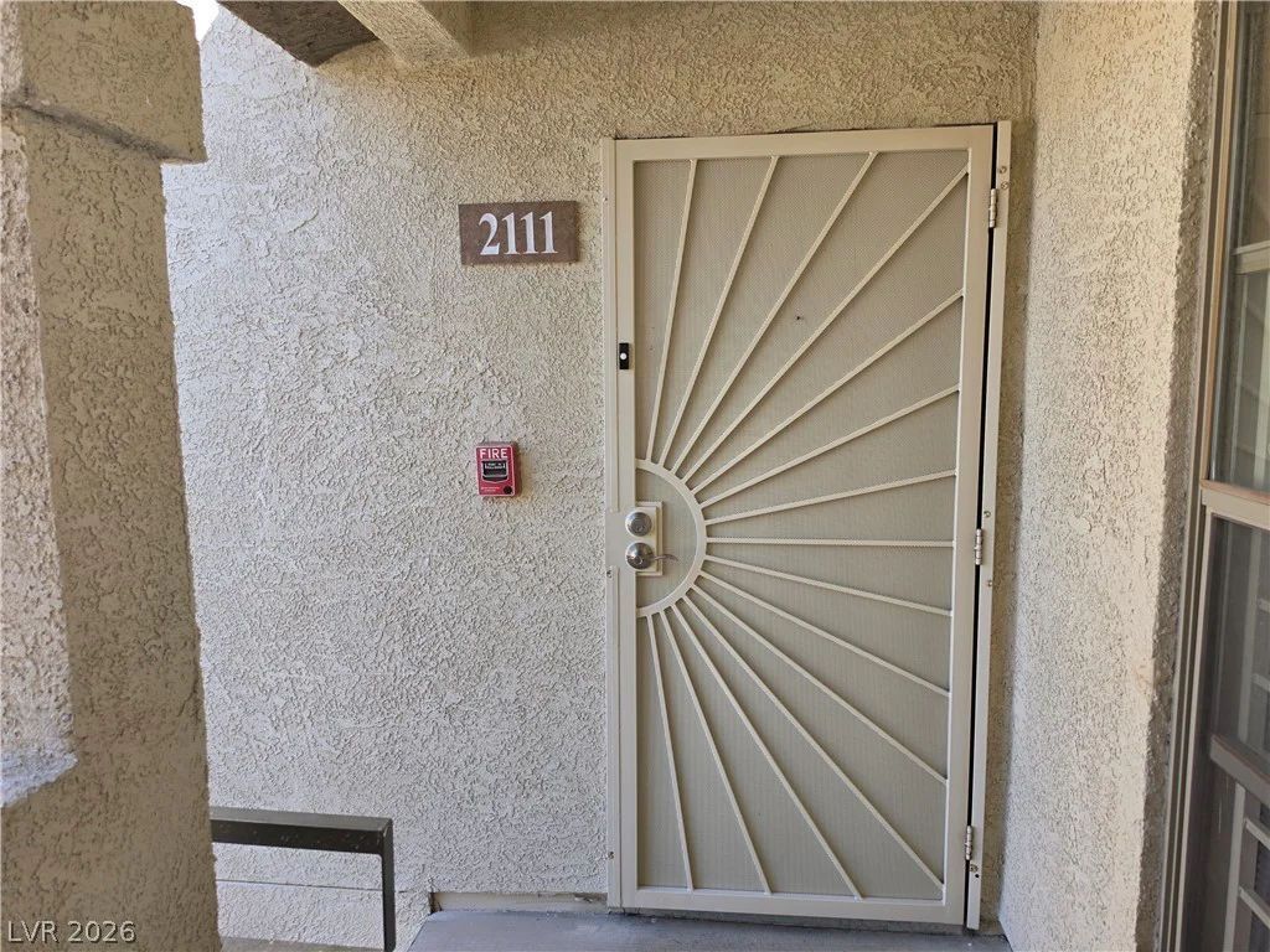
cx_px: 635
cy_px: 476
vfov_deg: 58.9
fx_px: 844
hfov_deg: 73.9
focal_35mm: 23
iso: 20
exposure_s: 1/180
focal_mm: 6.5
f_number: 1.4
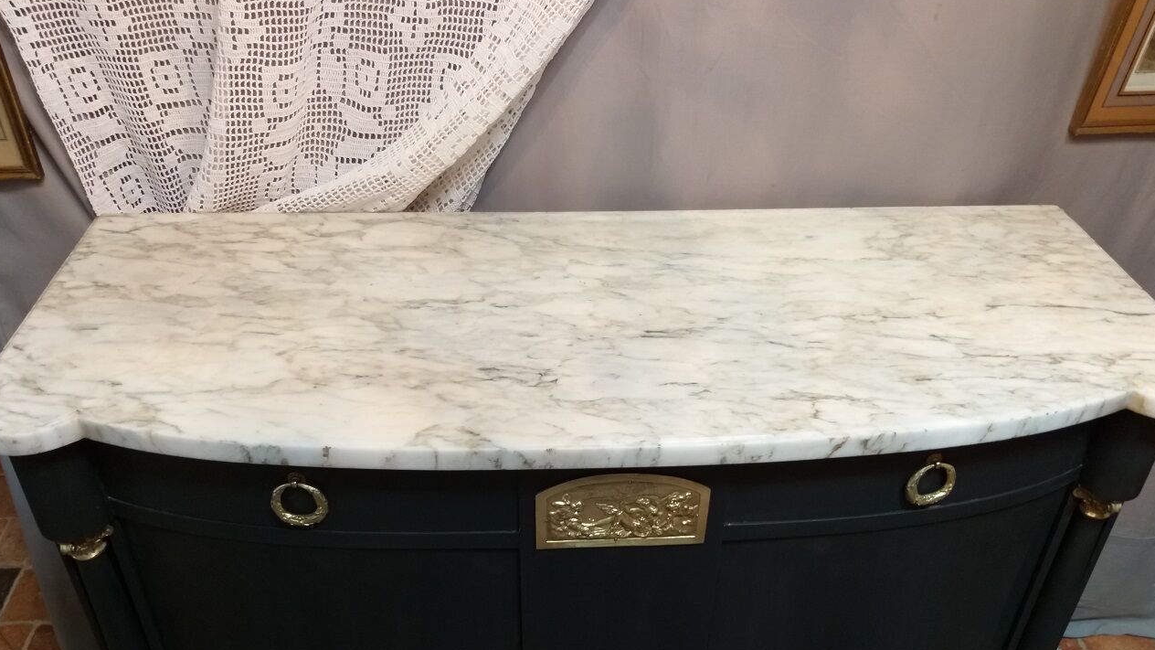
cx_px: 609
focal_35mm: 31
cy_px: 404
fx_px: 949
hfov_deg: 62.6
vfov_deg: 37.6
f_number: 1.7
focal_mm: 3.93
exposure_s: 1/25
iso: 160
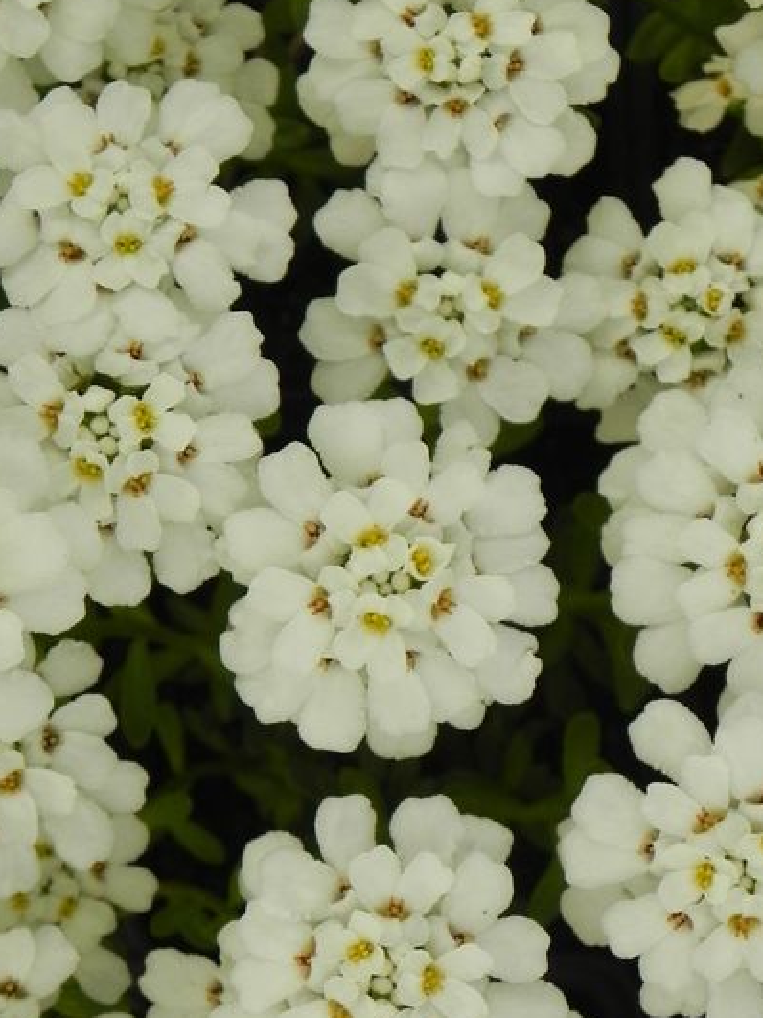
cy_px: 493
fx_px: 3322
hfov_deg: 13.1
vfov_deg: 17.4
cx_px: 289
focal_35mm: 113
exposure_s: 1/800
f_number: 4.5
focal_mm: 13.4
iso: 160
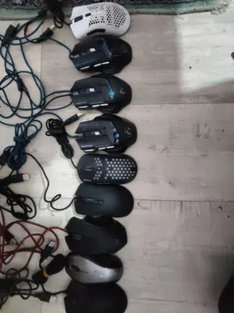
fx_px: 225
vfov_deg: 69.4
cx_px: 117
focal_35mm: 25
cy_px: 156
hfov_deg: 54.9
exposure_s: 1/16.7
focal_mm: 4.15
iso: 1813
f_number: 1.8
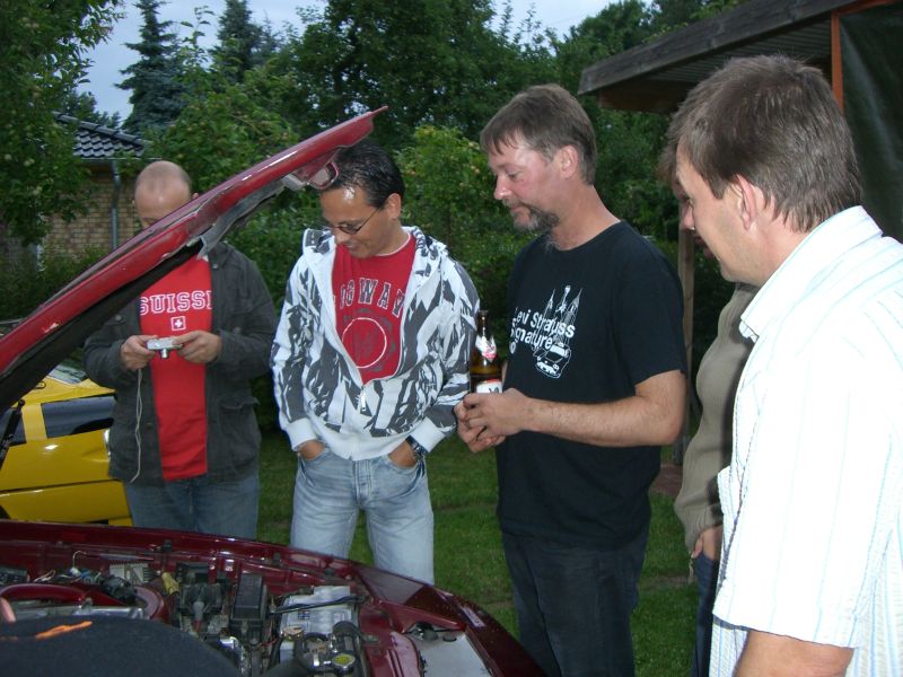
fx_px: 991
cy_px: 338
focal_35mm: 38
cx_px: 452
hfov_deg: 49.0
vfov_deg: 37.7
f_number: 2.7
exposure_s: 1/60
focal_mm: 6.2
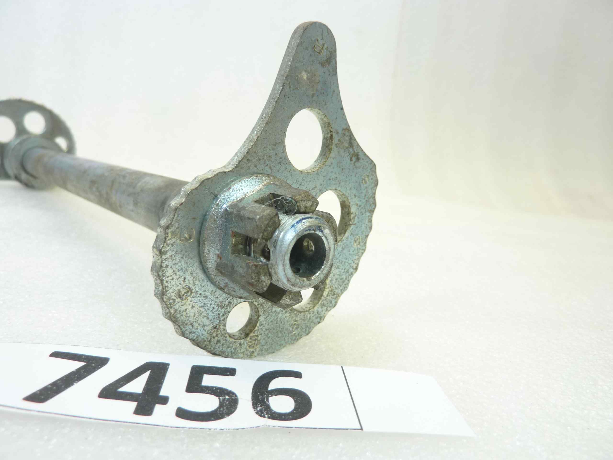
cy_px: 230
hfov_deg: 69.4
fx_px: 443
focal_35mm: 25
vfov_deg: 54.9
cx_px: 306
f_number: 3.3
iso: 80
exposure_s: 1/25
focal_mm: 4.1
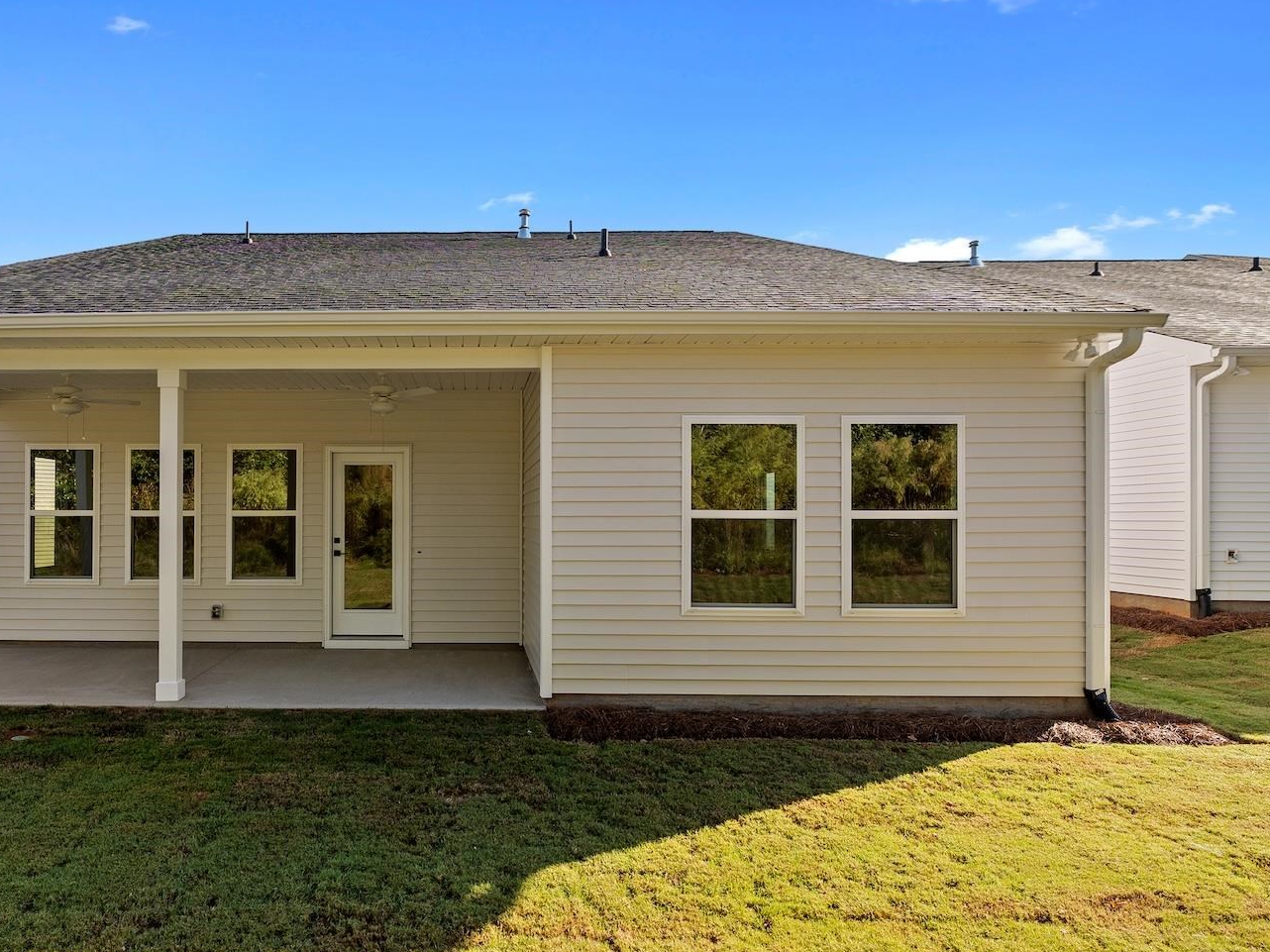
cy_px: 513
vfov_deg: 63.3
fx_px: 770
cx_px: 455
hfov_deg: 77.2
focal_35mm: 21
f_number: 6.3
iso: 400
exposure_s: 1/500
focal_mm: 14
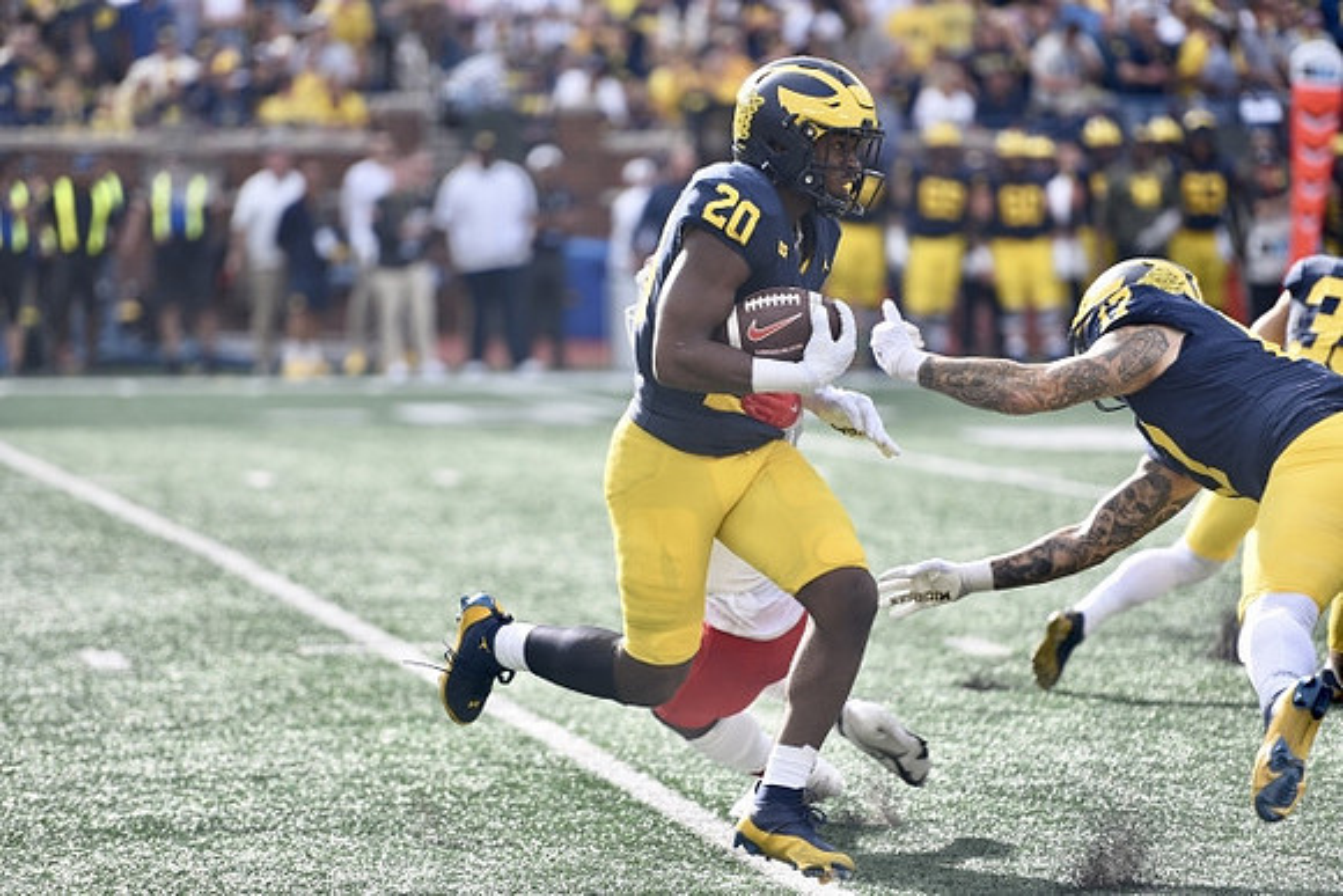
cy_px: 448
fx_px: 7276
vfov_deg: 7.0
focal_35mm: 195
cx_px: 672
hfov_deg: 10.5
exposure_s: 1/1600
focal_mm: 195
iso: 320
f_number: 2.8
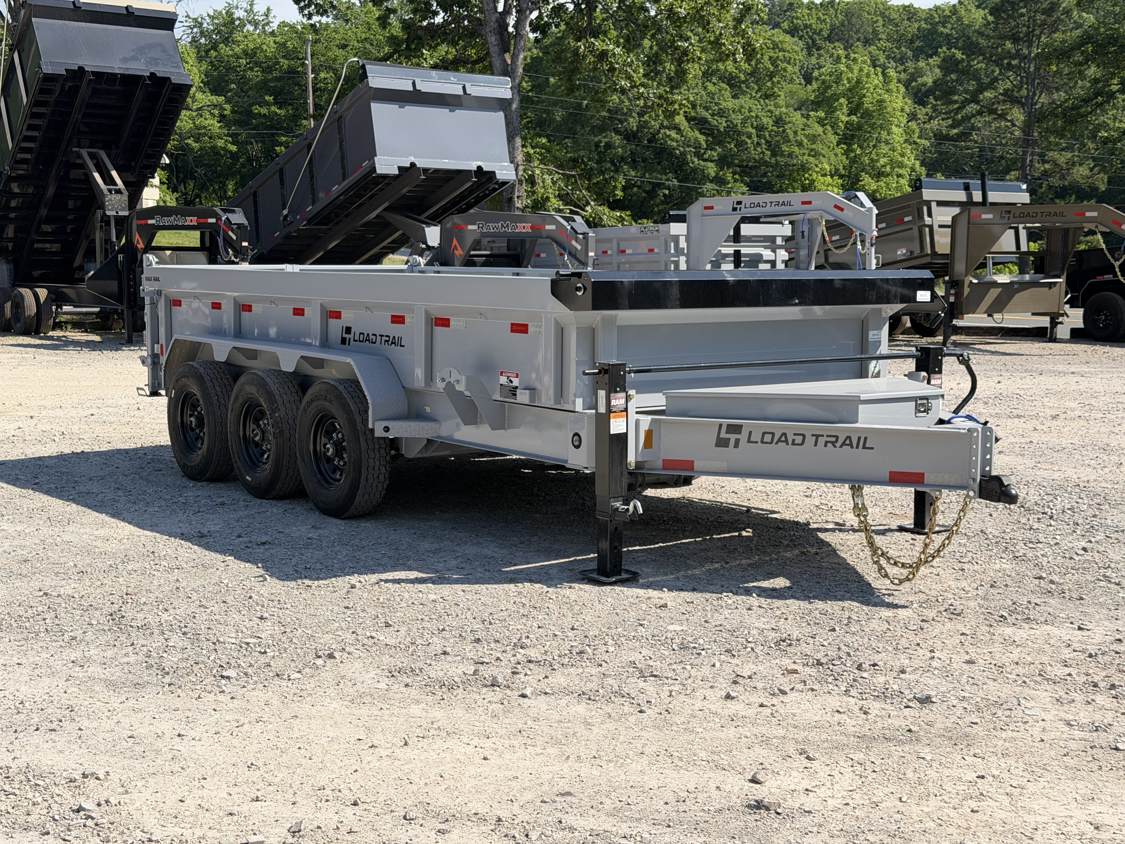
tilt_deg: -6.4
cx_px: 562
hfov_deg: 39.7
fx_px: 1560
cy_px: 422
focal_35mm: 48
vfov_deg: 30.3
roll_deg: +0.7
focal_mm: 6.76
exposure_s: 1/4329
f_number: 1.78
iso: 64
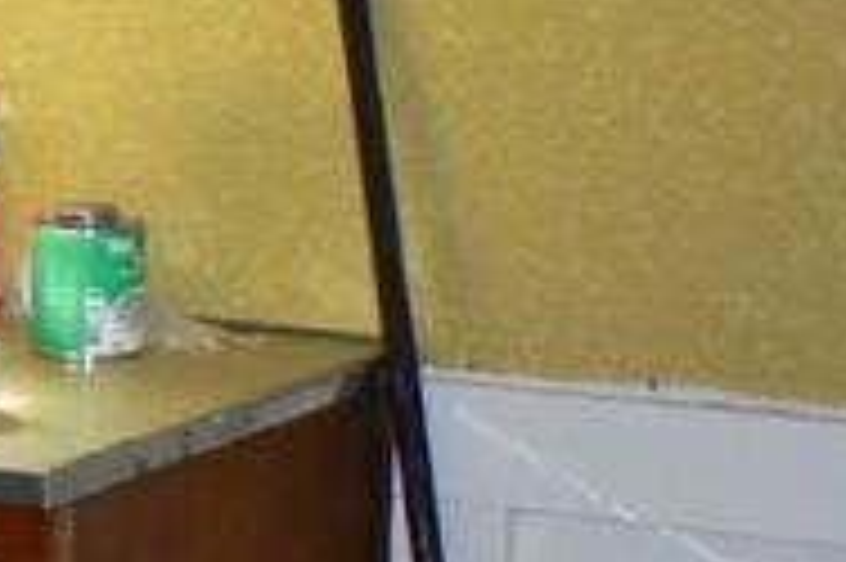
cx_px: -1292
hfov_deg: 9.0
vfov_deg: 6.7
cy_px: 29
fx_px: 4790
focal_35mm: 204
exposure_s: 1/30
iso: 125
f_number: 2.8
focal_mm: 6
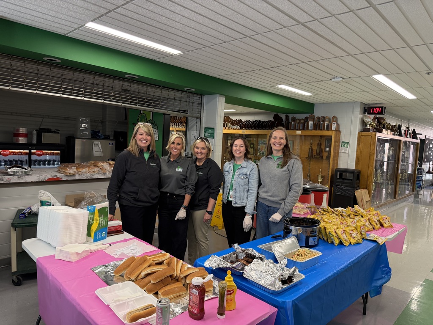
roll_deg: -3.0
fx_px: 300
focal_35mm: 24
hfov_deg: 71.6
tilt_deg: -5.7
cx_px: 216
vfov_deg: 56.8
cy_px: 162
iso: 200
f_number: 1.78
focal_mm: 6.76
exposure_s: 1/120
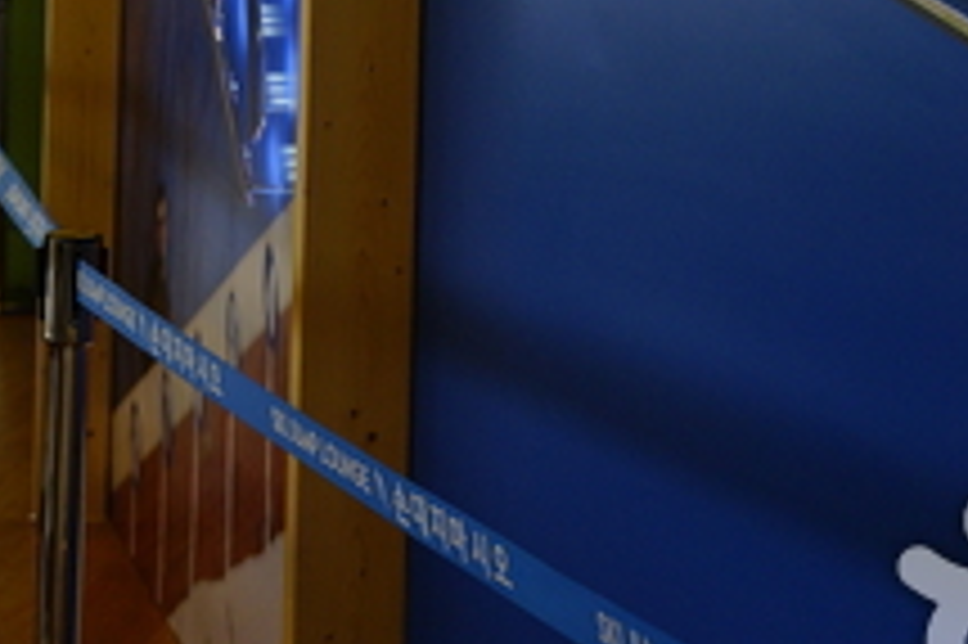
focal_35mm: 114
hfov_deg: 17.6
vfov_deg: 11.6
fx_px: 3063
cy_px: -270
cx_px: 65
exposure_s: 1/100
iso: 320
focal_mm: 35
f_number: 4.5
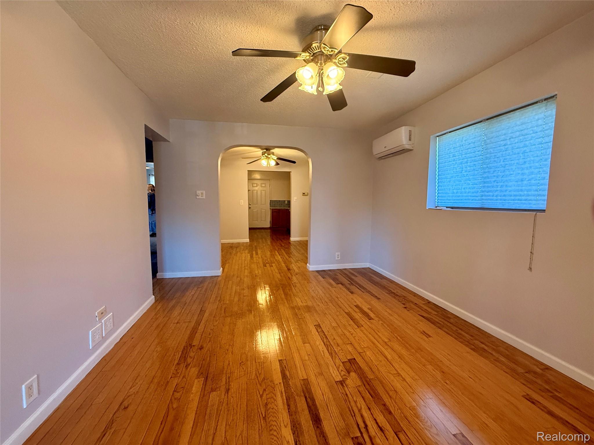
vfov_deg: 85.7
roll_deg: -0.3
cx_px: 297
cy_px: 222
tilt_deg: -6.3
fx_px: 240
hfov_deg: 102.1
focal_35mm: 14
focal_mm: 2.22
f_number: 2.2
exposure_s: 1/120
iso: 400
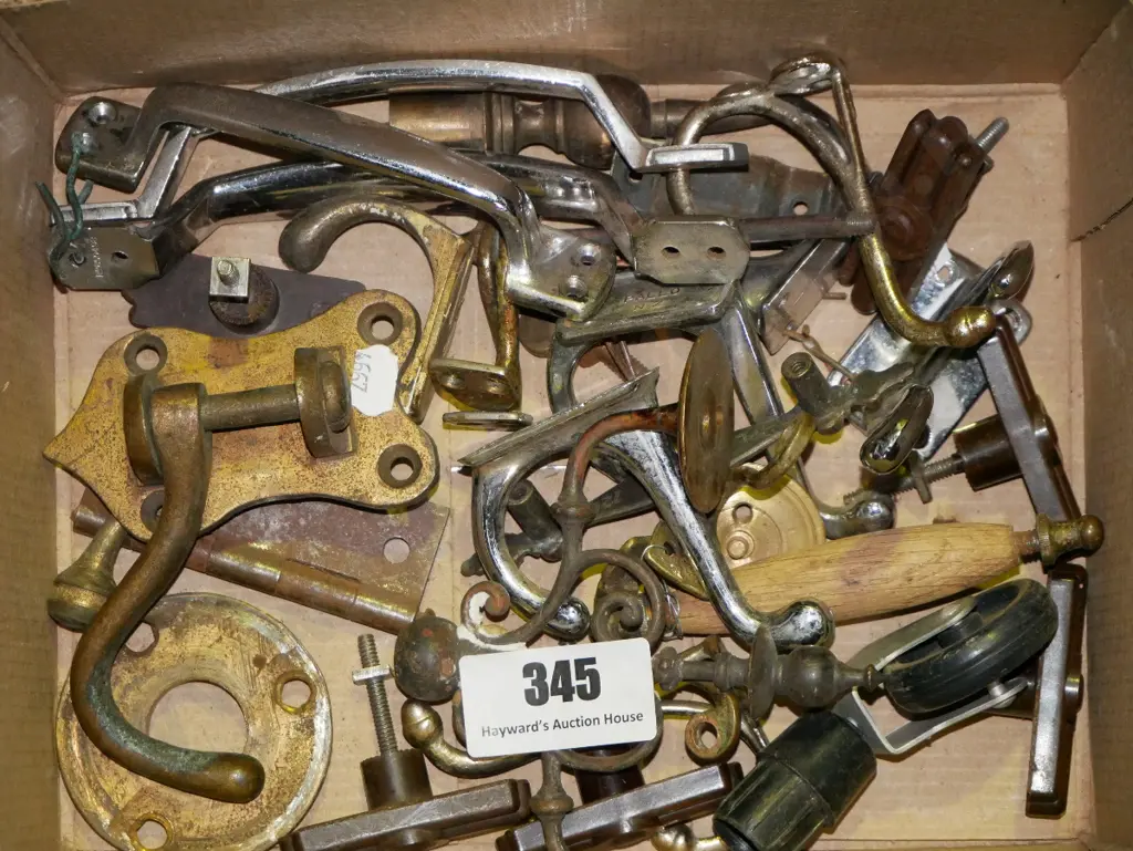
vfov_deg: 12.4
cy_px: 426
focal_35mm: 120
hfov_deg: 16.4
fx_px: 3930
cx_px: 566
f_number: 5.6
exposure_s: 1/125
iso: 3200
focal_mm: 60
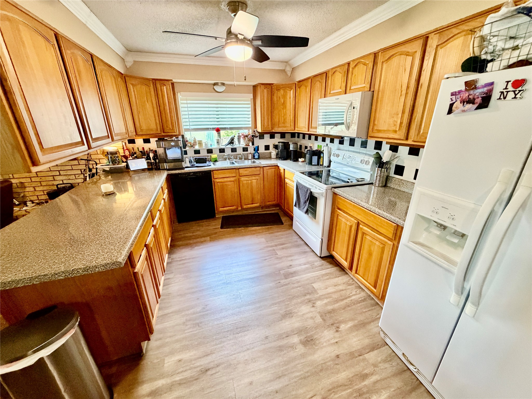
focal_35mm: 14
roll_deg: -0.1
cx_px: 266
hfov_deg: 102.1
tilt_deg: -20.8
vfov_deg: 85.7
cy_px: 200
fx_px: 215
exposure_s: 1/60
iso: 500
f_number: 2.2
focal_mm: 2.22
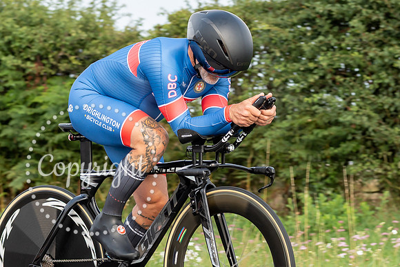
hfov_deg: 9.3
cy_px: 132
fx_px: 2461
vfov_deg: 6.2
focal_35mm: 221
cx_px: 195
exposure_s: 1/640
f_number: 4
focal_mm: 73
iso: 125
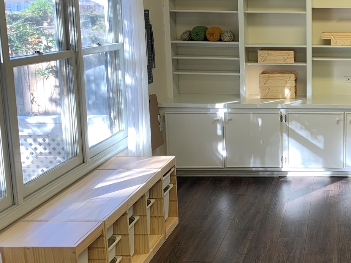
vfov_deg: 27.0
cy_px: 110
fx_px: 548
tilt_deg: -11.2
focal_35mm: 54
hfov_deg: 33.1
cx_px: 338
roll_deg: +0.2
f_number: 1.8
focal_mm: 4.25
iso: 50
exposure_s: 1/60
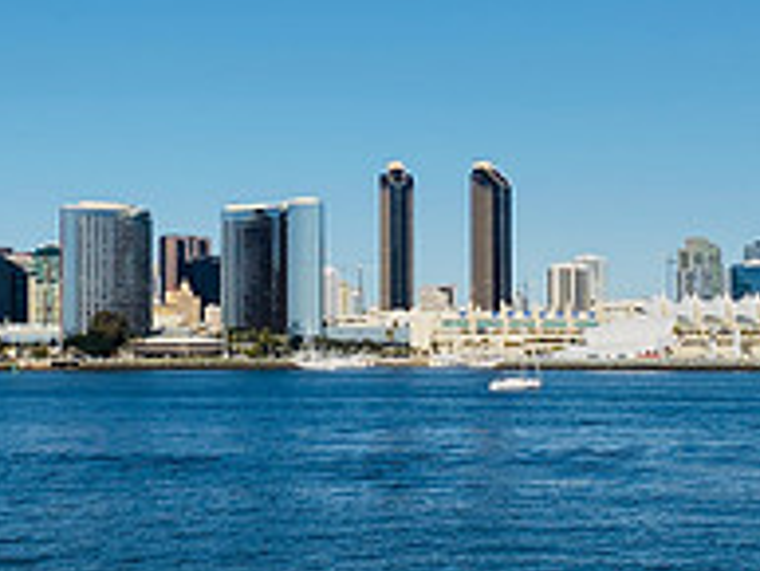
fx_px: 1714
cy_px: 65
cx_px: 307
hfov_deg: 25.0
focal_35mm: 78
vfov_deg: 18.6
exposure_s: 1/4274
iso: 32
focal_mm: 4.25
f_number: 1.8
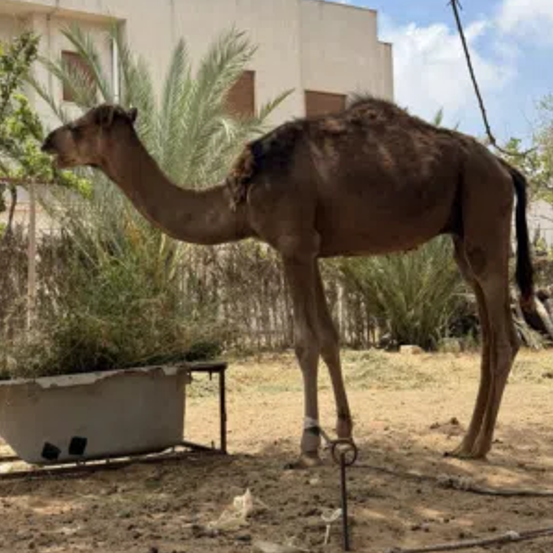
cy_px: 228
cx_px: 276
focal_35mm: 57
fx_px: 1030
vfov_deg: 30.0
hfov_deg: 30.0
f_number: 1.78
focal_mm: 6.76
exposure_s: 1/4098
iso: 80
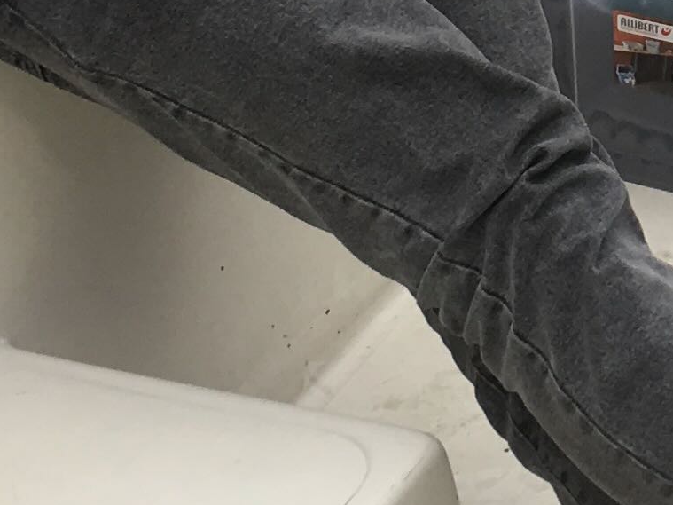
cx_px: 905
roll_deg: +0.9
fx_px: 2994
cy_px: -530
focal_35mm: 154
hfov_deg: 12.4
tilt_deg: -14.6
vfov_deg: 9.0
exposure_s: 1/225
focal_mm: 4.15
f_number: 2.2
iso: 25
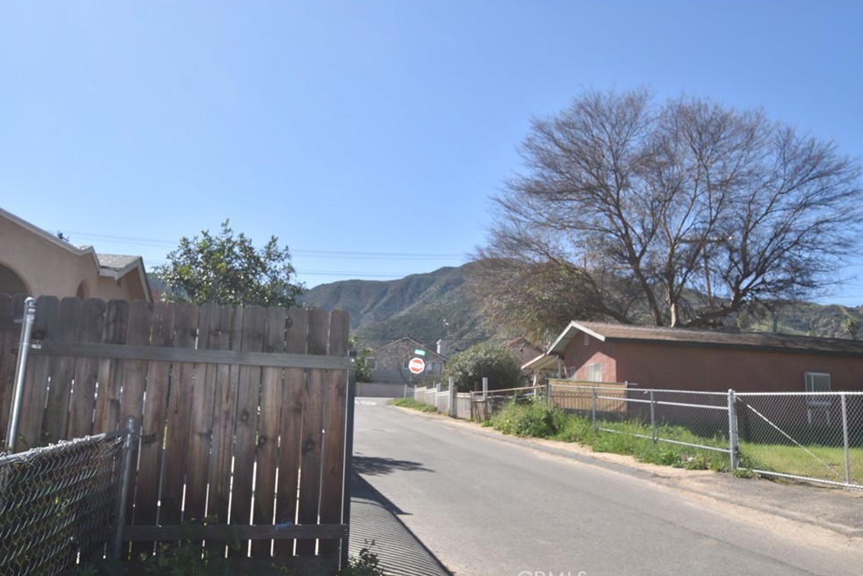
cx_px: 435
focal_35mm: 31
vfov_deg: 42.3
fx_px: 743
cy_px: 294
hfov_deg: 60.3
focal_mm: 20
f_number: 9
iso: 200
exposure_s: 1/320
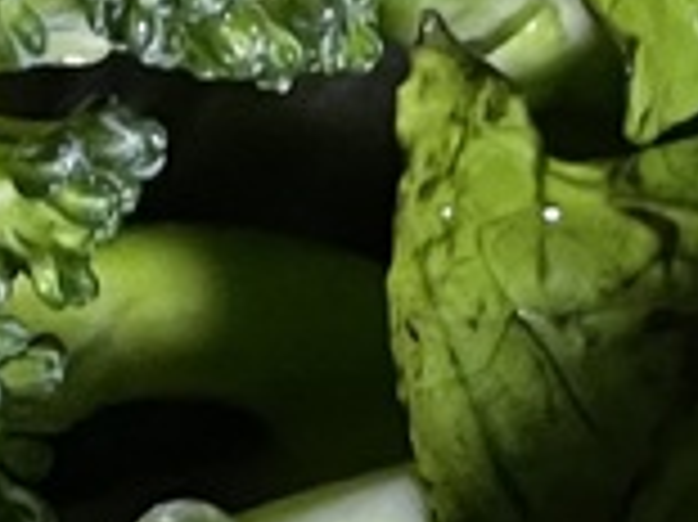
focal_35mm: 497
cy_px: -522
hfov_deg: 3.9
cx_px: 1572
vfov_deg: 3.0
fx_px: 10014
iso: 200
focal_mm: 7.5
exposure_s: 1/50
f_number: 2.2
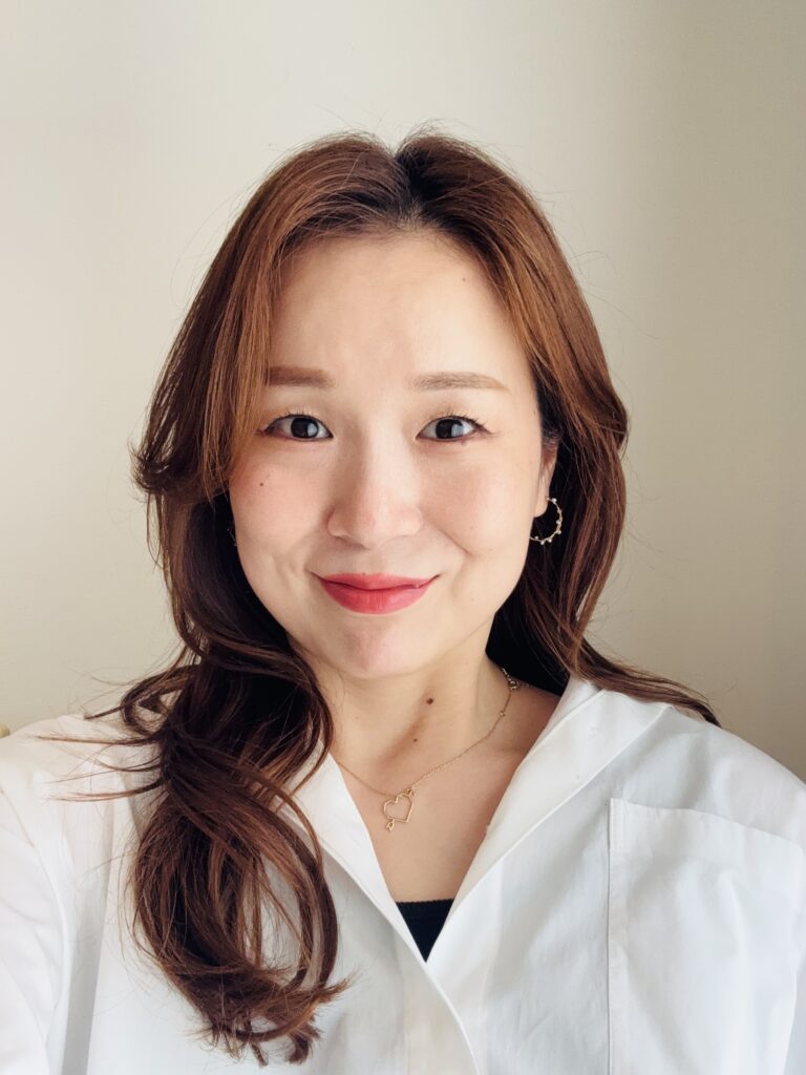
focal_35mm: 30
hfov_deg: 46.8
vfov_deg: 60.0
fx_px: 931
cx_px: 403
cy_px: 538
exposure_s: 1/87
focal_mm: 2.69
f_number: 1.9
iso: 80
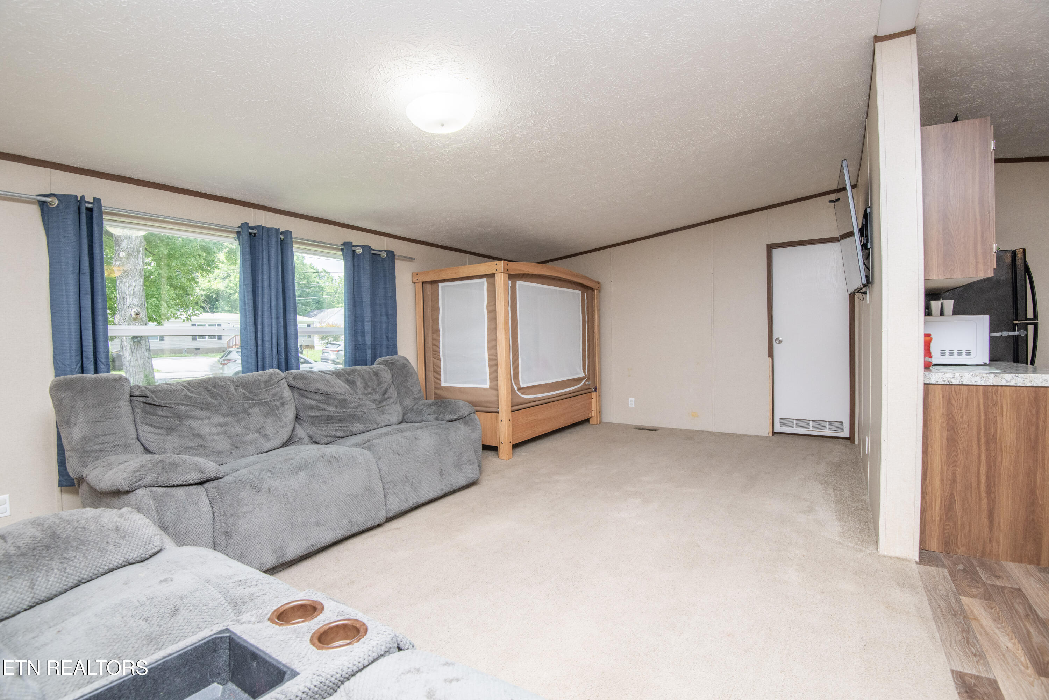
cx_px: 524
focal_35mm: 16
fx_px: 466
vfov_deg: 73.7
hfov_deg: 96.7
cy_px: 350
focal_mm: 16
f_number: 9
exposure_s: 1/125
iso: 400
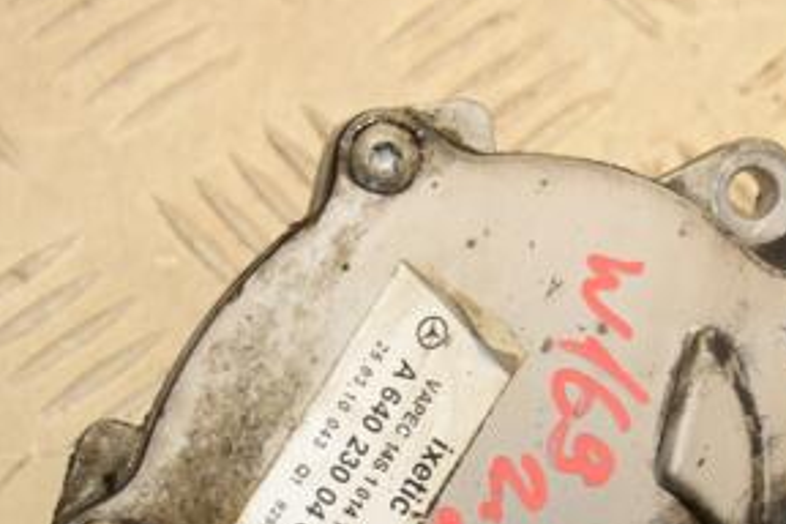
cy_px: 502
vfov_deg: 7.6
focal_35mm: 181
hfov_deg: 11.3
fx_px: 3952
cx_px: 510
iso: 800
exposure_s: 1/200
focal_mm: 58
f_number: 7.1
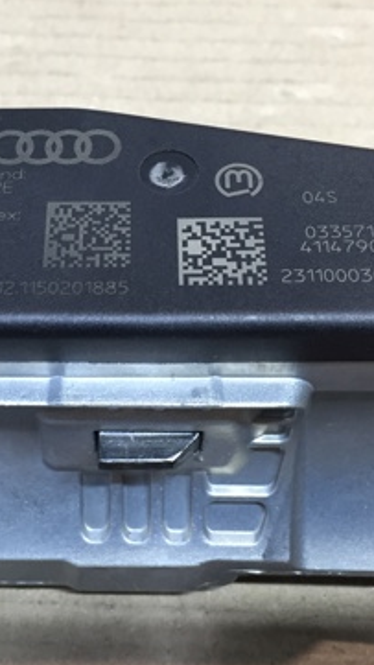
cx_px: 101
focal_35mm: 56
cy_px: 346
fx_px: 988
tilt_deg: -58.3
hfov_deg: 21.3
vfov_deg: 37.2
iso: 125
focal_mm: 4.15
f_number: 2.2
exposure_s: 1/33
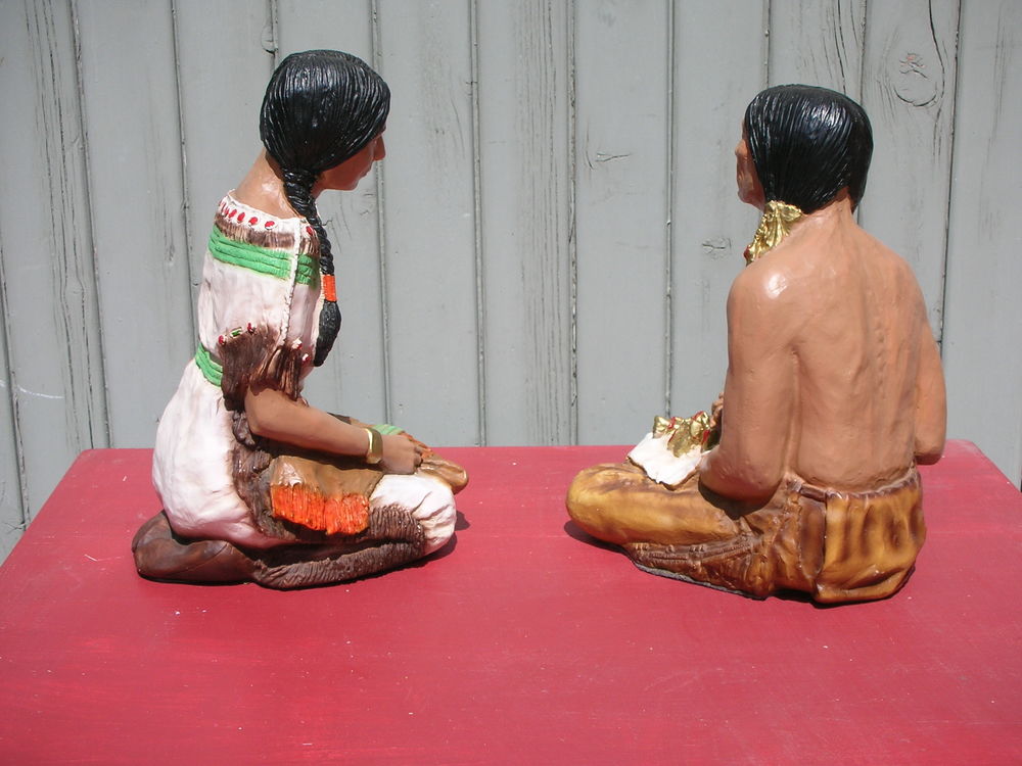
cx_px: 511
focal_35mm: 53
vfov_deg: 27.5
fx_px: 1565
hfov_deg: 36.2
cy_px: 383
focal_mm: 8.8
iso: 50
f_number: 10.5
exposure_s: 1/108
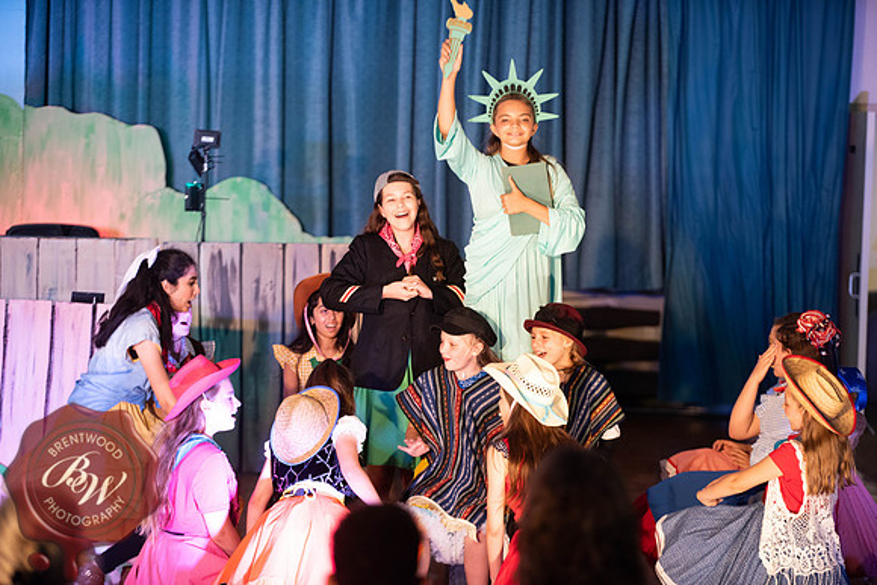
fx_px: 3046
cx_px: 438
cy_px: 292
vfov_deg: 11.0
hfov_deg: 16.4
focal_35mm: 125
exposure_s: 1/125
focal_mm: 125
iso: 1400
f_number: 2.8
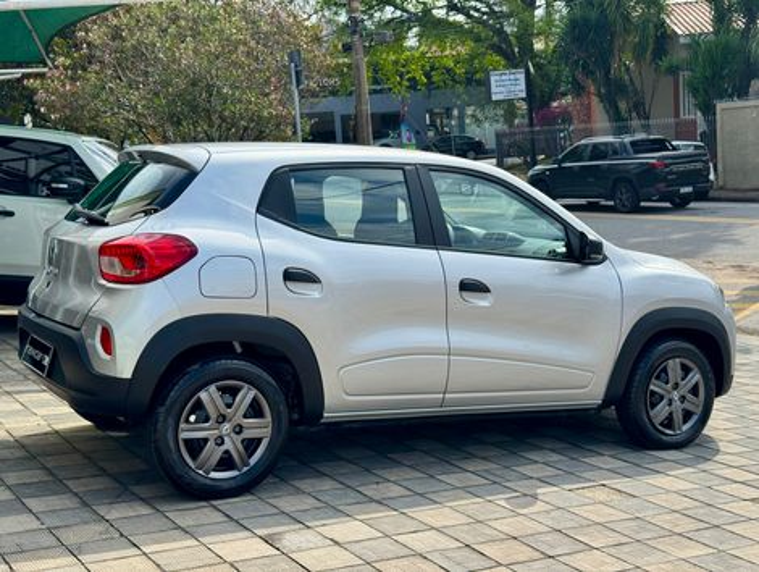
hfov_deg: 39.6
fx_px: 1054
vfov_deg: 30.3
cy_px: 286
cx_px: 380
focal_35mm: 48
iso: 64
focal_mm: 6.76
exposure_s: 1/4975
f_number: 1.78
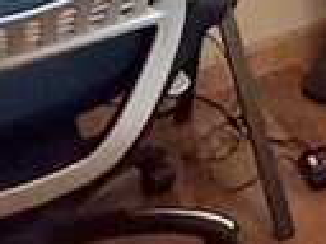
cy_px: -348
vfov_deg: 11.1
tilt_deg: -7.9
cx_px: 889
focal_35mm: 112
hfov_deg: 12.0
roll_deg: +0.2
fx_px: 1055
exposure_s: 1/120
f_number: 2.2
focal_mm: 2.22
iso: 320
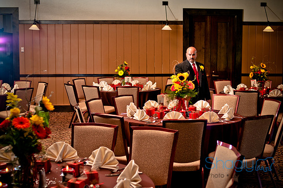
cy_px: 94
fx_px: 412
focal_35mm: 52
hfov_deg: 37.9
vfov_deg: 25.7
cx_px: 142
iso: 200
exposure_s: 1/200
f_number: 2.8
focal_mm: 35
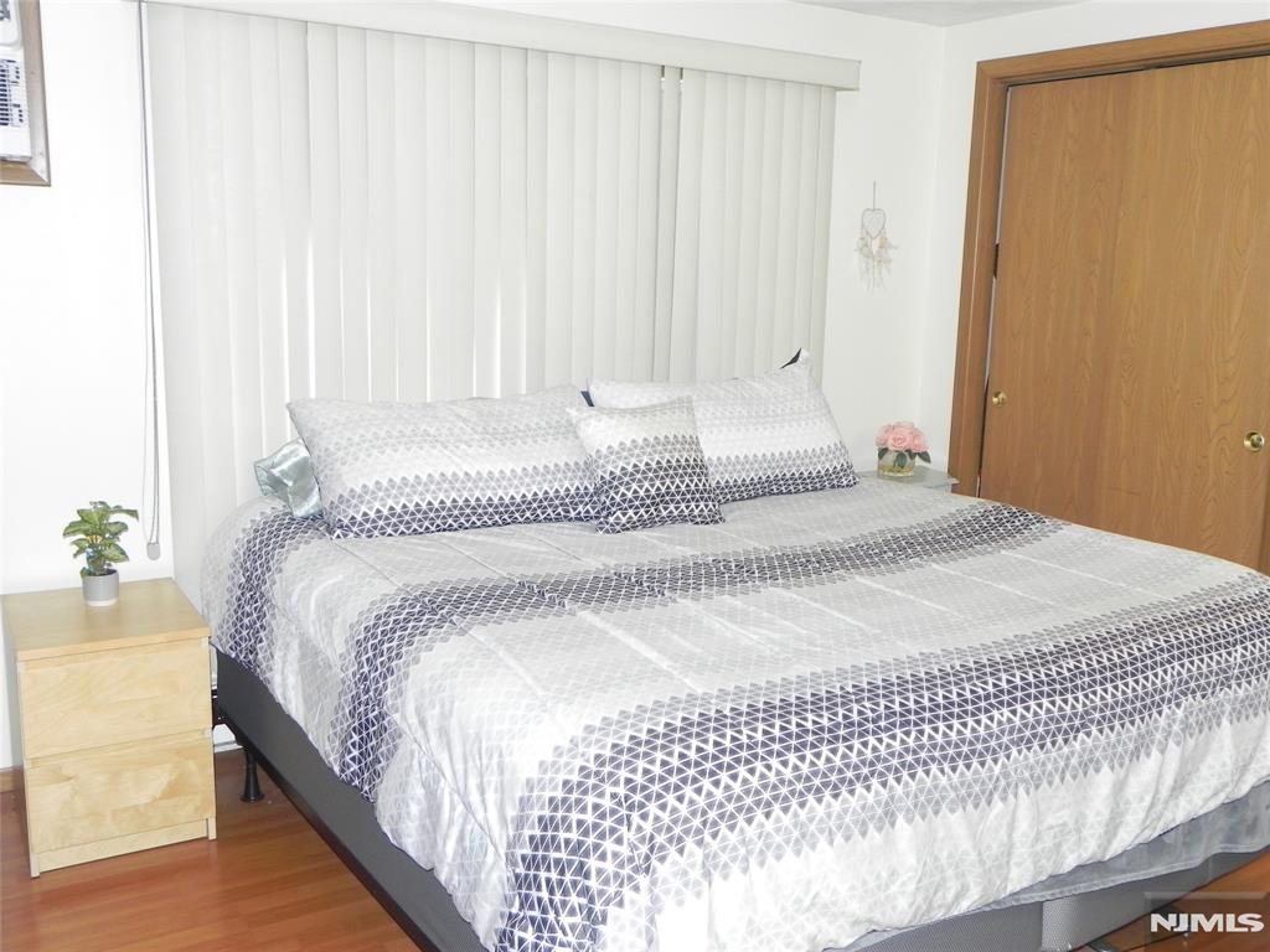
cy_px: 476
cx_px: 635
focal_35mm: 33
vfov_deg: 42.9
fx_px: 1211
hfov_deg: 55.4
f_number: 2.8
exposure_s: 1/30
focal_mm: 5.9
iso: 200
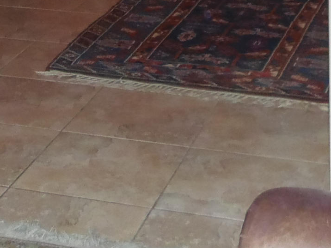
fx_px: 1042
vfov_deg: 12.2
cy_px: -237
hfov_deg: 17.8
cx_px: 54
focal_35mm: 109
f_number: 3
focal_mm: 4.8
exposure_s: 1/40
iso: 200
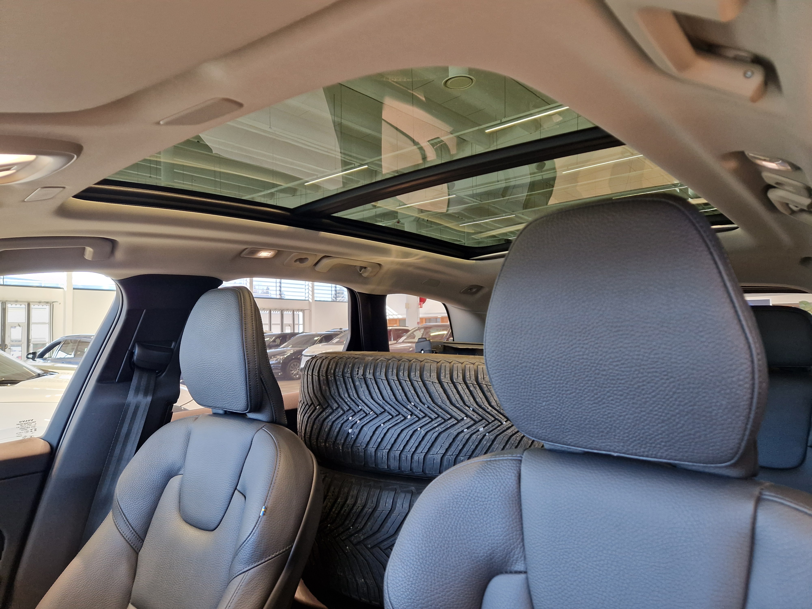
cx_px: 406
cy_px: 304
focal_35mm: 23
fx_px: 540
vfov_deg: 58.9
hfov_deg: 73.9
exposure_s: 1/50
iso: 320
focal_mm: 5.4
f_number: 1.8
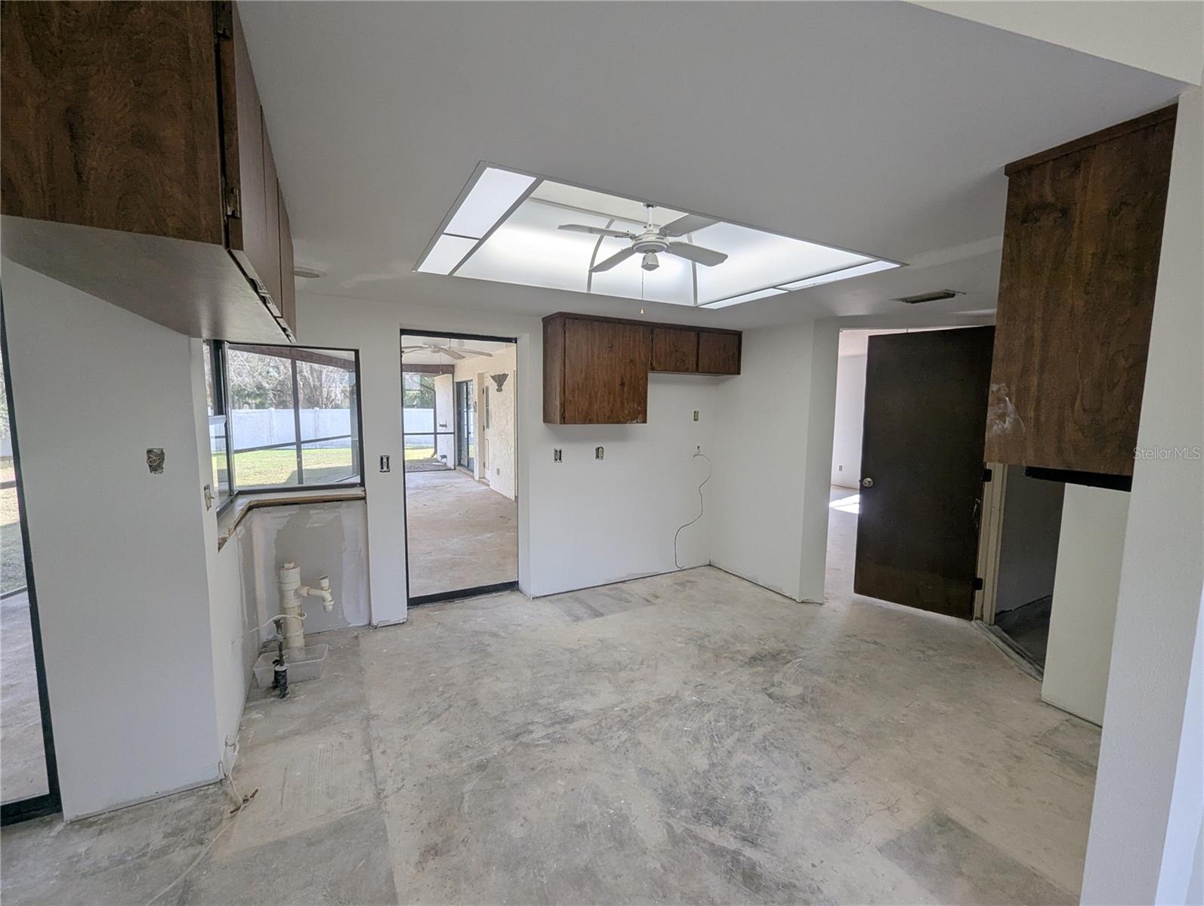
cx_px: 602
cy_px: 453
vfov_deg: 90.1
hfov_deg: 106.1
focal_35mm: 13
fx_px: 453
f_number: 2.2
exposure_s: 1/120
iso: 38
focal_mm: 1.95
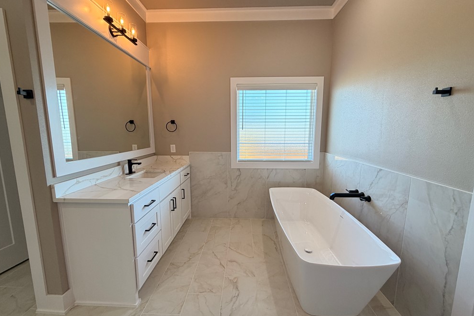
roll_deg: +0.3
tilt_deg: -7.3
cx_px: 237
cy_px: 158
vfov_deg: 77.3
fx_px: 198
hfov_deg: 100.4
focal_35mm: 15
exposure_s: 1/120
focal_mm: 2.22
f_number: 2.2
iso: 160
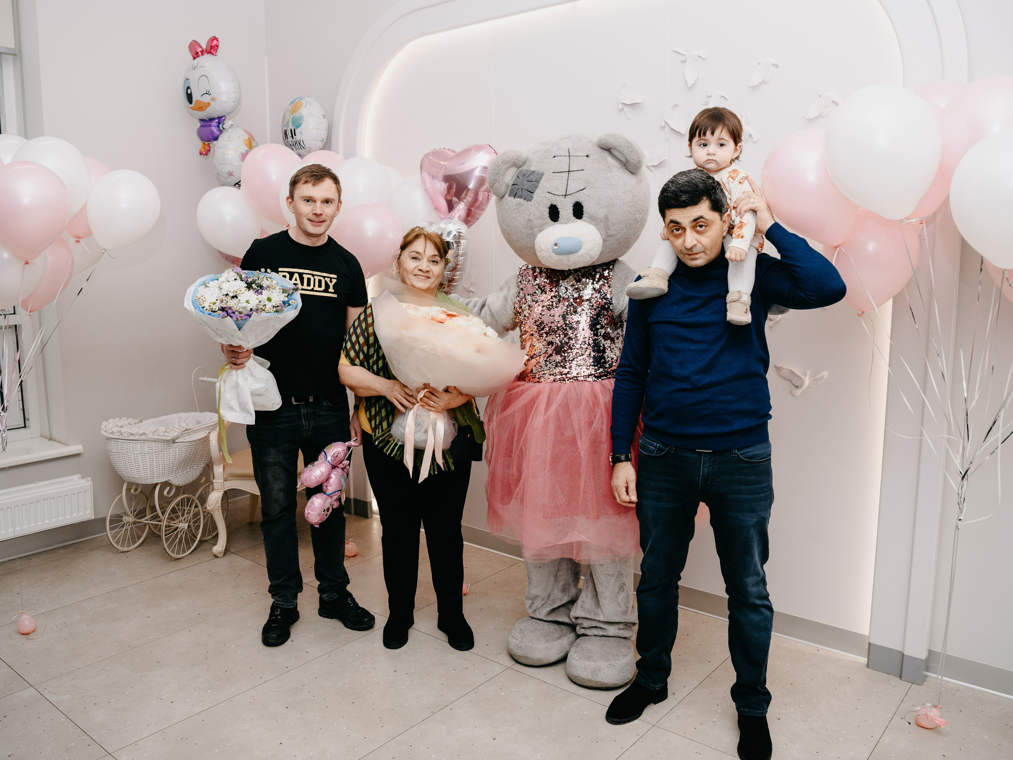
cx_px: 496
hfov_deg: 65.3
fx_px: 790
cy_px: 379
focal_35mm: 27
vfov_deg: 51.4
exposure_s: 1/160
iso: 250
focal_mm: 24
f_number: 4
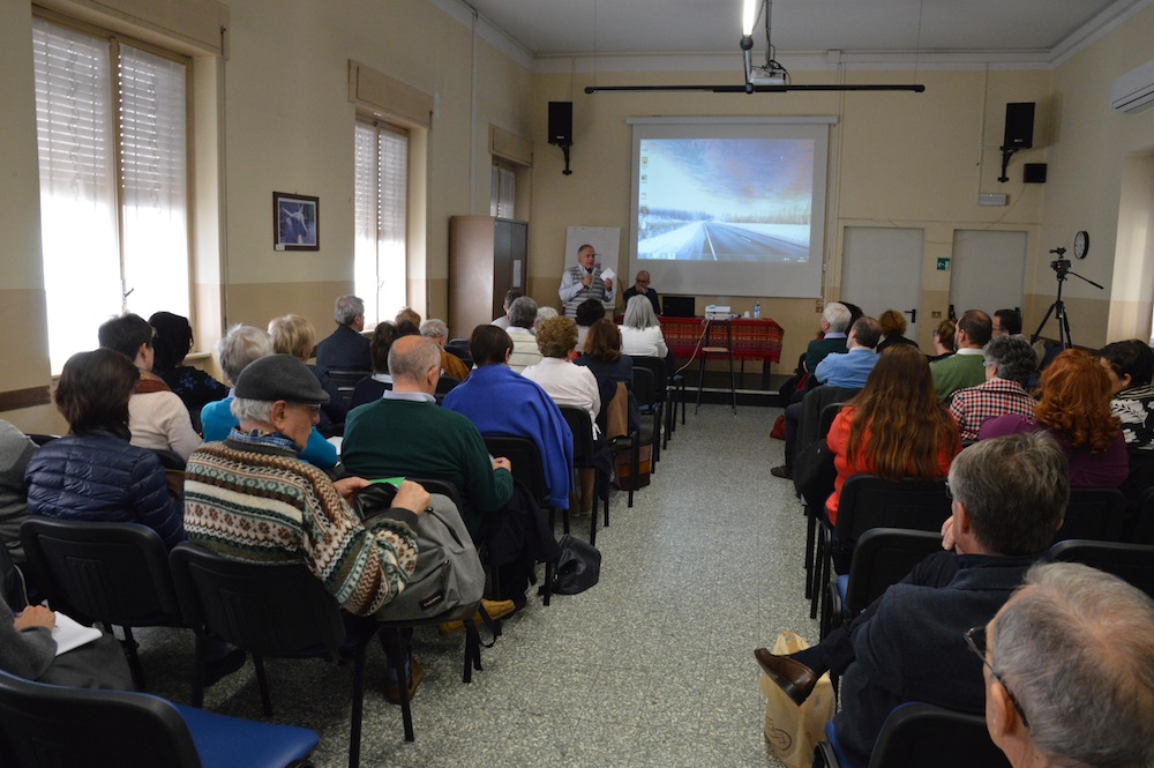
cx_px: 577
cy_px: 384
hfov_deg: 73.8
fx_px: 769
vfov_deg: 53.1
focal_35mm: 24
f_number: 8
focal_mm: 16
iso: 1600
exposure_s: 1/30
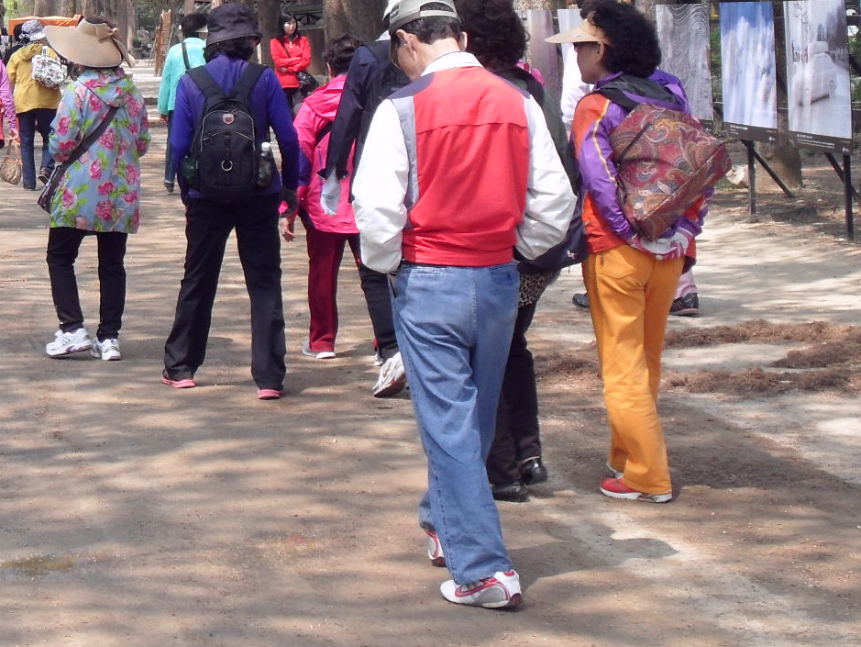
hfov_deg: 17.8
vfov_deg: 13.5
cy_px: 73
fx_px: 2712
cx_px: 94
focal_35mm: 109
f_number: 4.3
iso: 80
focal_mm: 9
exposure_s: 1/125
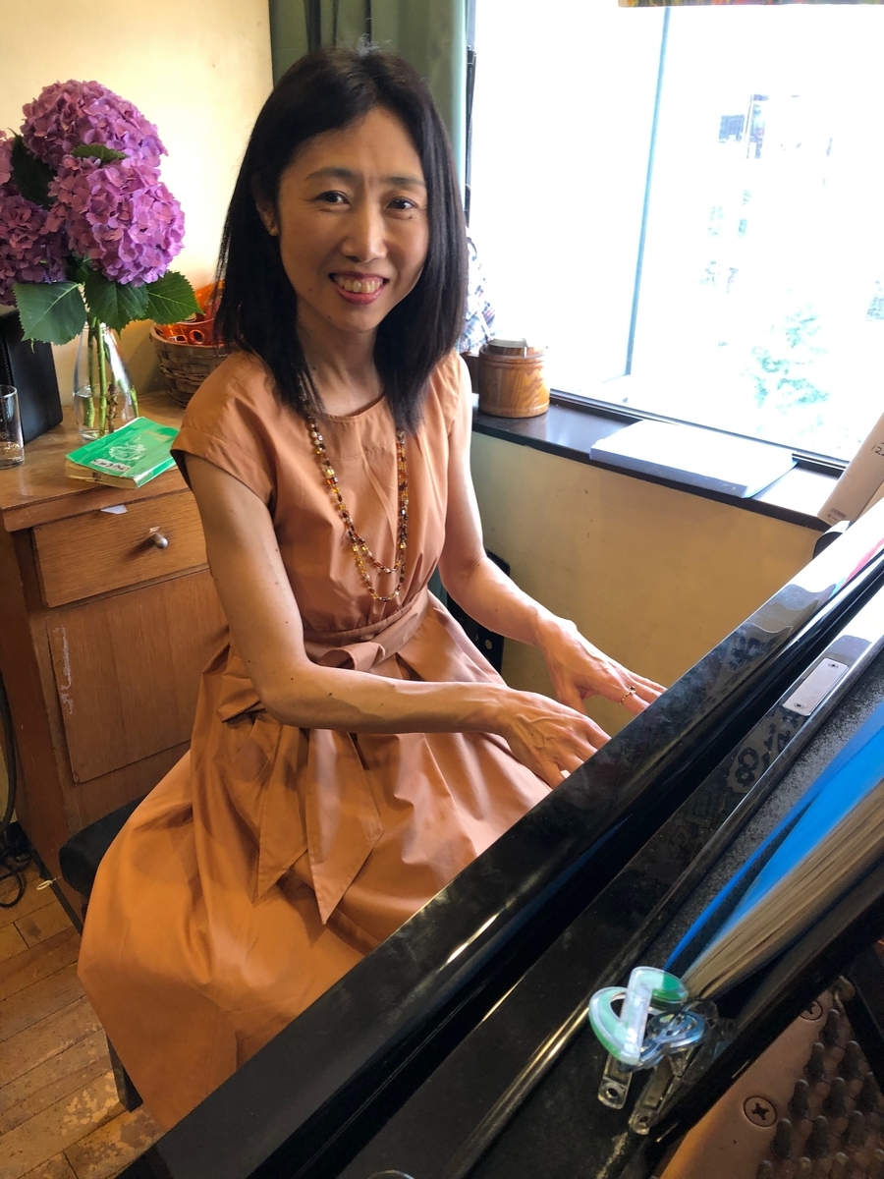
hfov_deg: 49.7
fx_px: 953
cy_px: 590
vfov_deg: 63.4
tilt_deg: -26.0
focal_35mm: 28
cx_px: 442
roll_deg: -1.3
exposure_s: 1/17
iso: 50
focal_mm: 3.99
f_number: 1.8
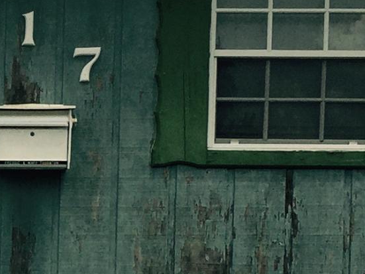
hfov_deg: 12.2
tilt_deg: -1.6
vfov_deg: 9.3
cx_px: -104
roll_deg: -1.5
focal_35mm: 158
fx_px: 1666
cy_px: 281
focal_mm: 4.15
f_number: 2.2
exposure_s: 1/3300
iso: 32
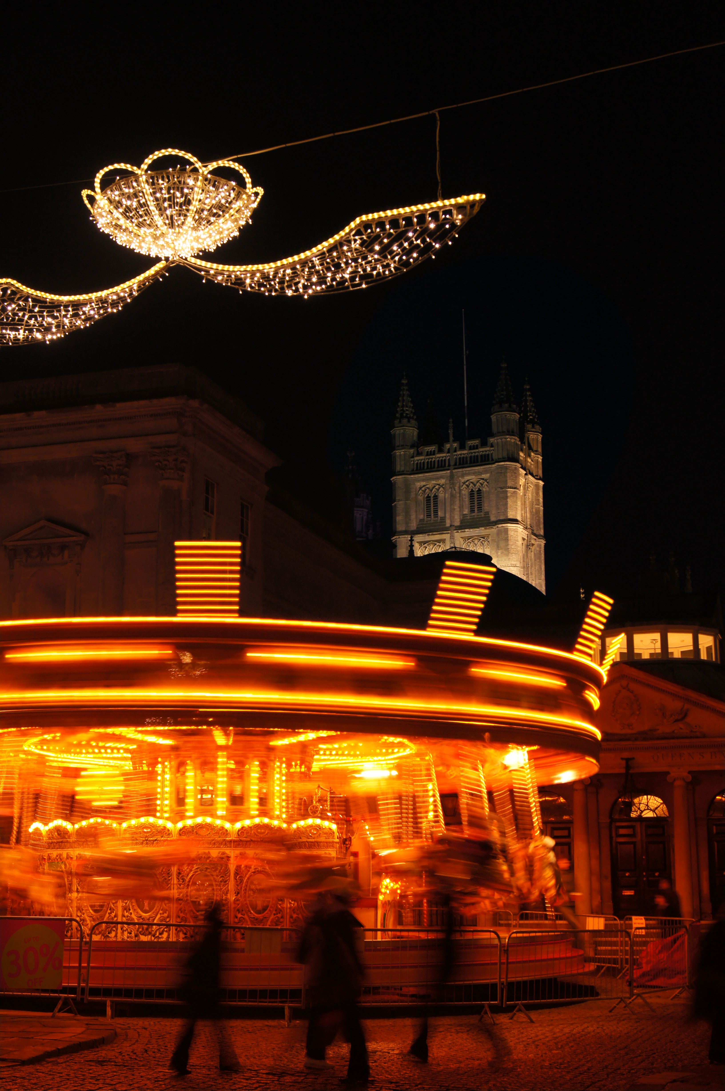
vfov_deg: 43.6
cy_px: 546
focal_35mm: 45
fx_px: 1362
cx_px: 362
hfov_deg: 29.8
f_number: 8
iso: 400
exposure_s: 1/5
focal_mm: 30
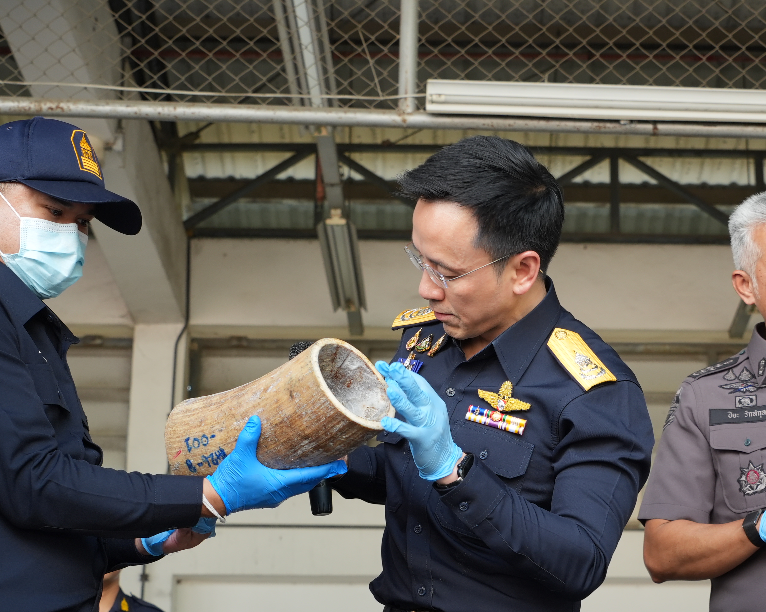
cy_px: 444
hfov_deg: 23.5
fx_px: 1830
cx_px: 528
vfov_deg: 18.9
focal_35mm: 81
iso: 500
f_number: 5.6
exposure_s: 1/160
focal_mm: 45.4
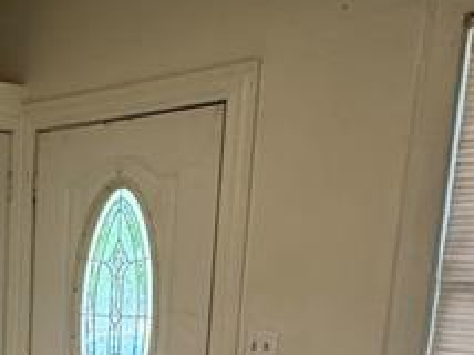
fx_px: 916
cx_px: -89
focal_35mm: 67
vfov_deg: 20.0
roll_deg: -0.3
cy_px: 471
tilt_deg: -13.0
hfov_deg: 26.0
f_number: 2.2
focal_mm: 2.22
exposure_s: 1/120
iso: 320
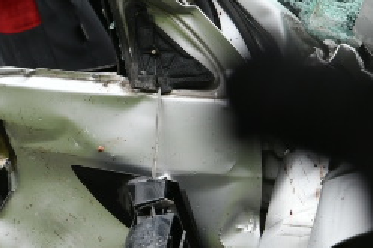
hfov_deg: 3.2
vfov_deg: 2.1
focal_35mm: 654
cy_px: 39
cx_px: 179
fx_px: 6771
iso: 320
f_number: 3.5
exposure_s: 1/1250
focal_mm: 100
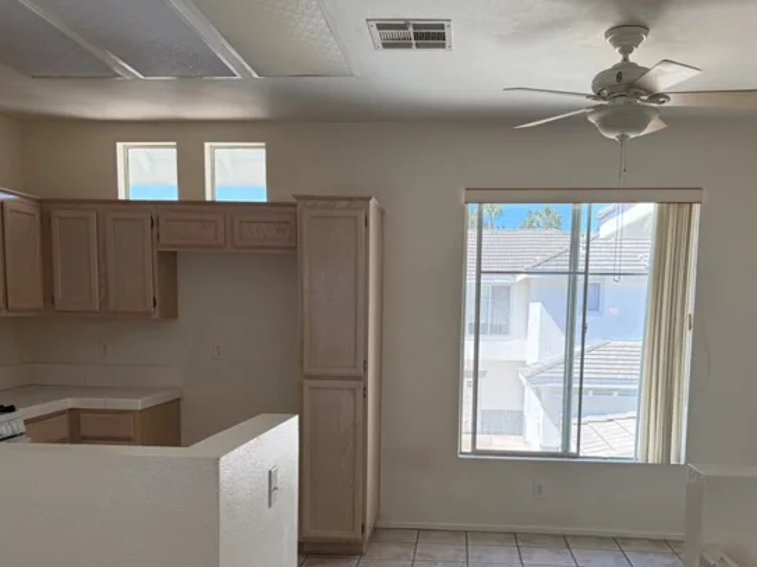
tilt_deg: -6.0
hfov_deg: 55.2
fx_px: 722
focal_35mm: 33
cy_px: 382
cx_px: 419
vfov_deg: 42.3
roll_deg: -0.9
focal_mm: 6.76
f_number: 1.78
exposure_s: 1/494
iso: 100
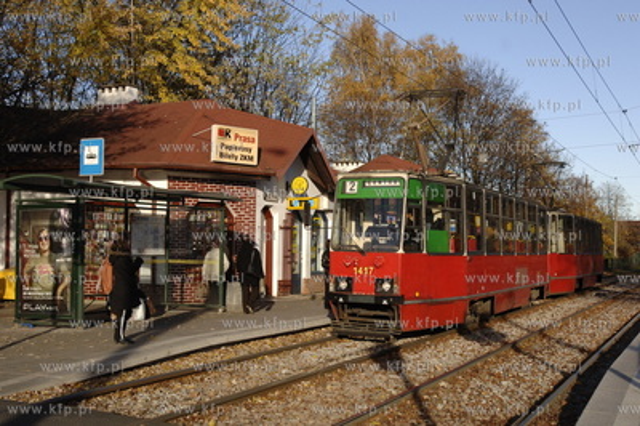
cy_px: 213
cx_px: 320
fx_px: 799
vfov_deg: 29.8
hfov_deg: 43.6
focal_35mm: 45
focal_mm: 30
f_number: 6.3
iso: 400
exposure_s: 1/1250
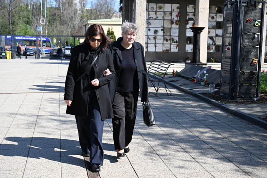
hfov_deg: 41.1
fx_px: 356
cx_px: 134
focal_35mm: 48
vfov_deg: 28.1
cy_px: 89
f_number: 5
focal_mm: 48
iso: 500
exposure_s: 1/1600
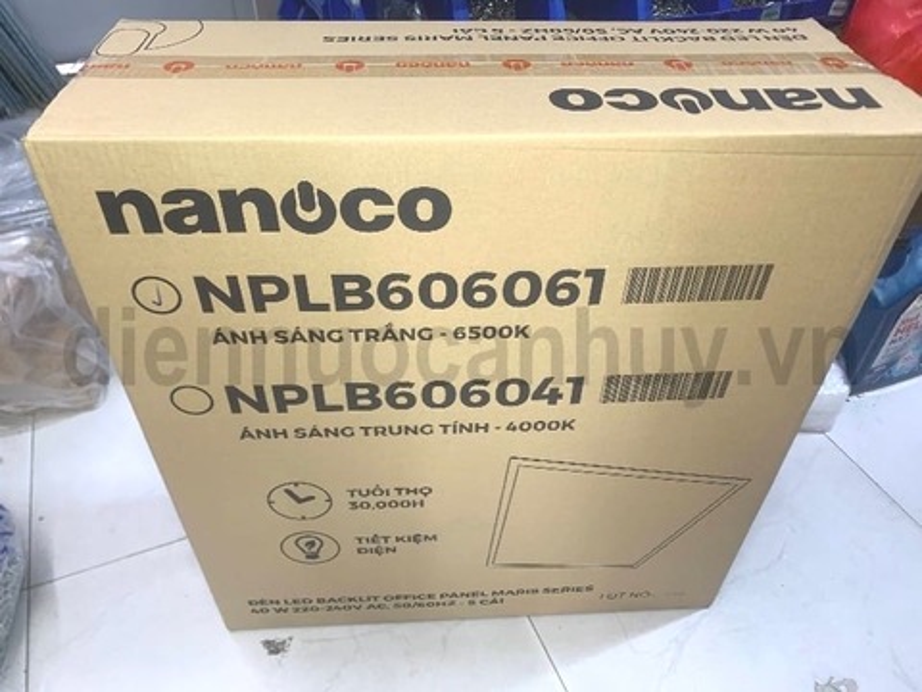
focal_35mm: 26
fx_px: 693
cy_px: 346
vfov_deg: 53.1
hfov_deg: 67.3
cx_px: 461
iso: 80
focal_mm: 4.25
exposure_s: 1/50
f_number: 1.8
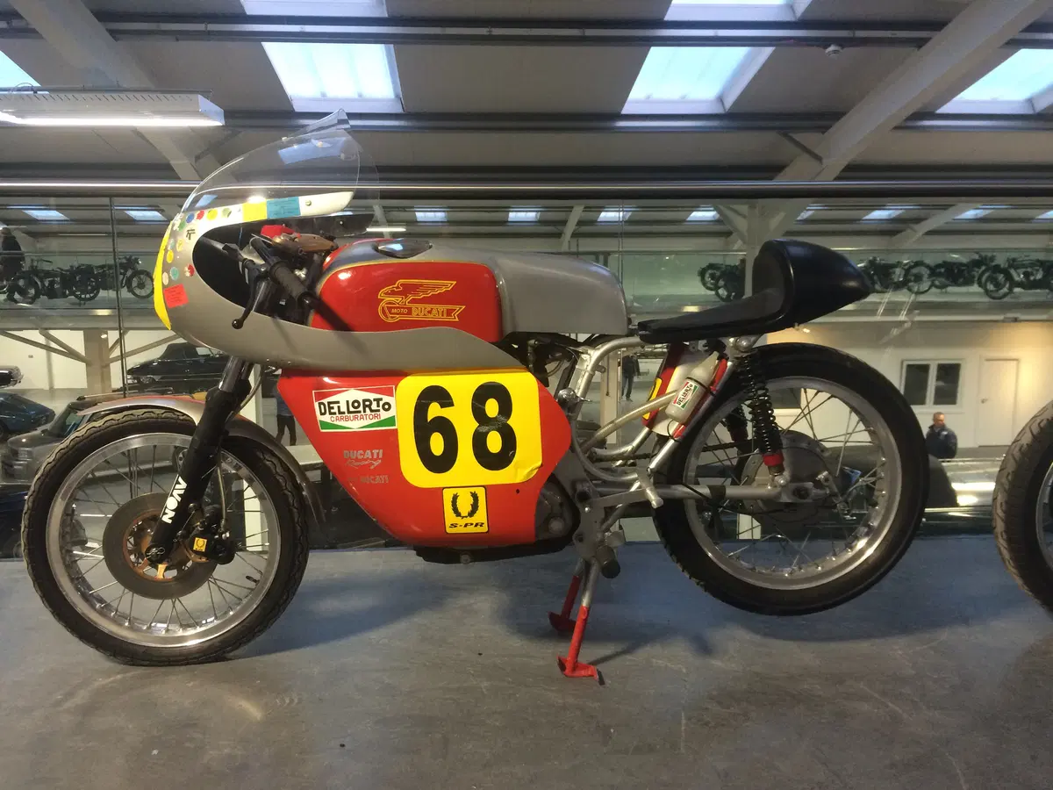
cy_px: 395
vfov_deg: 48.2
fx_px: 882
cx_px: 526
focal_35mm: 29
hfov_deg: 61.7
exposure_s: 1/30
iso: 160
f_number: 2.2
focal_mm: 4.15
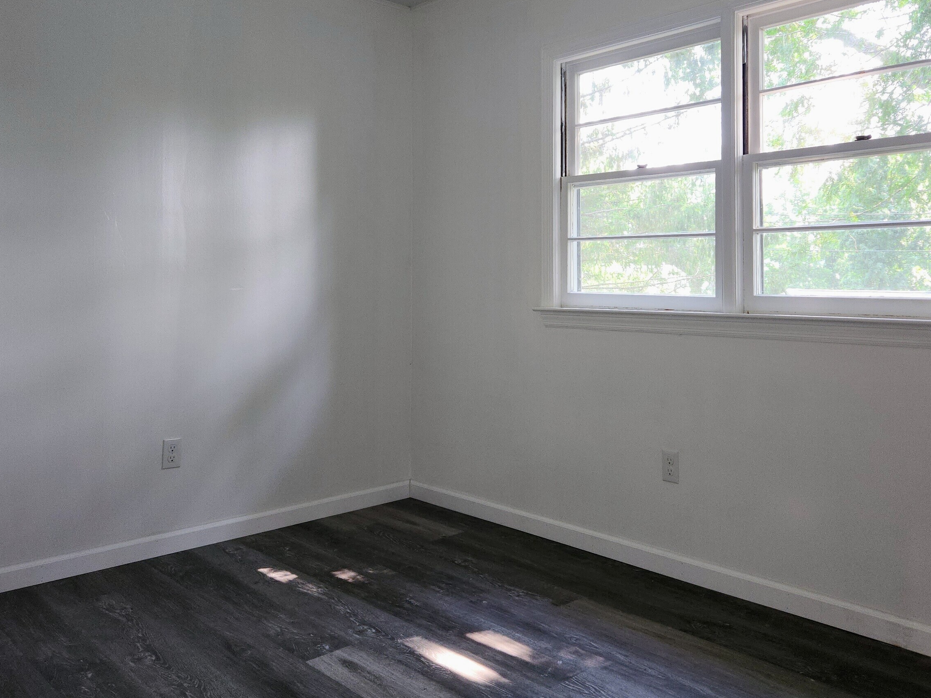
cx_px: 533
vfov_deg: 45.0
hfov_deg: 58.1
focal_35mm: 31
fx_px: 834
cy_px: 252
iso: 50
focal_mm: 5.4
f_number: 1.8
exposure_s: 1/60
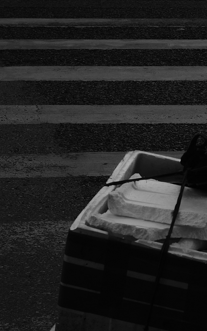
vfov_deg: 21.2
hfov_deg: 13.2
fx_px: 884
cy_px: 166
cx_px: 207
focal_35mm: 98
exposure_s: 1/480
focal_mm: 35
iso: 100
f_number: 5.6
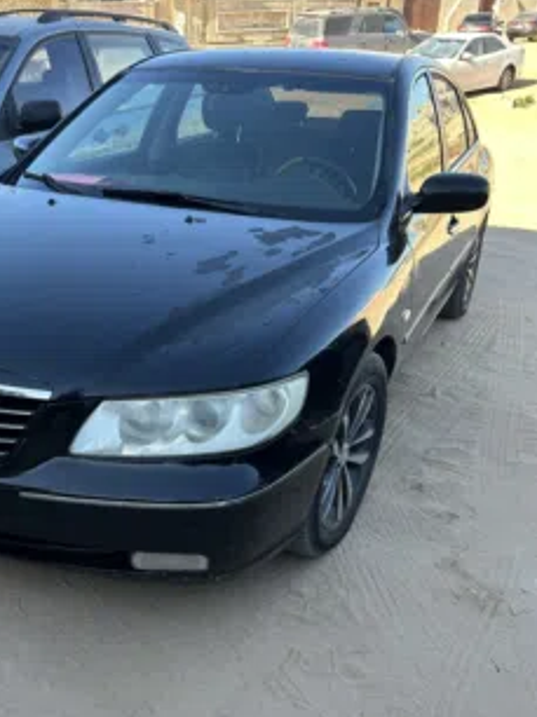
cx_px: 202
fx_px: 704
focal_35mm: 34
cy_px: 457
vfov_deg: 53.3
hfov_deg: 41.4
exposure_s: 1/468
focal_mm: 5.7
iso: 50
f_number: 1.5
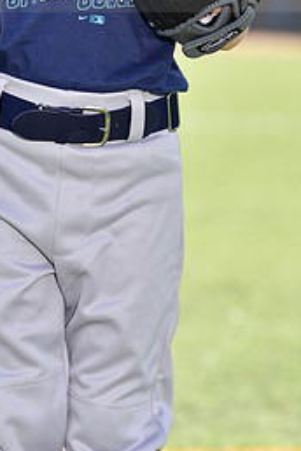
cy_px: -44
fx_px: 5643
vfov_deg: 4.6
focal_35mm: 450
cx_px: 125
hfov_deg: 3.1
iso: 80
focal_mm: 200
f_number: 5.6
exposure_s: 1/160
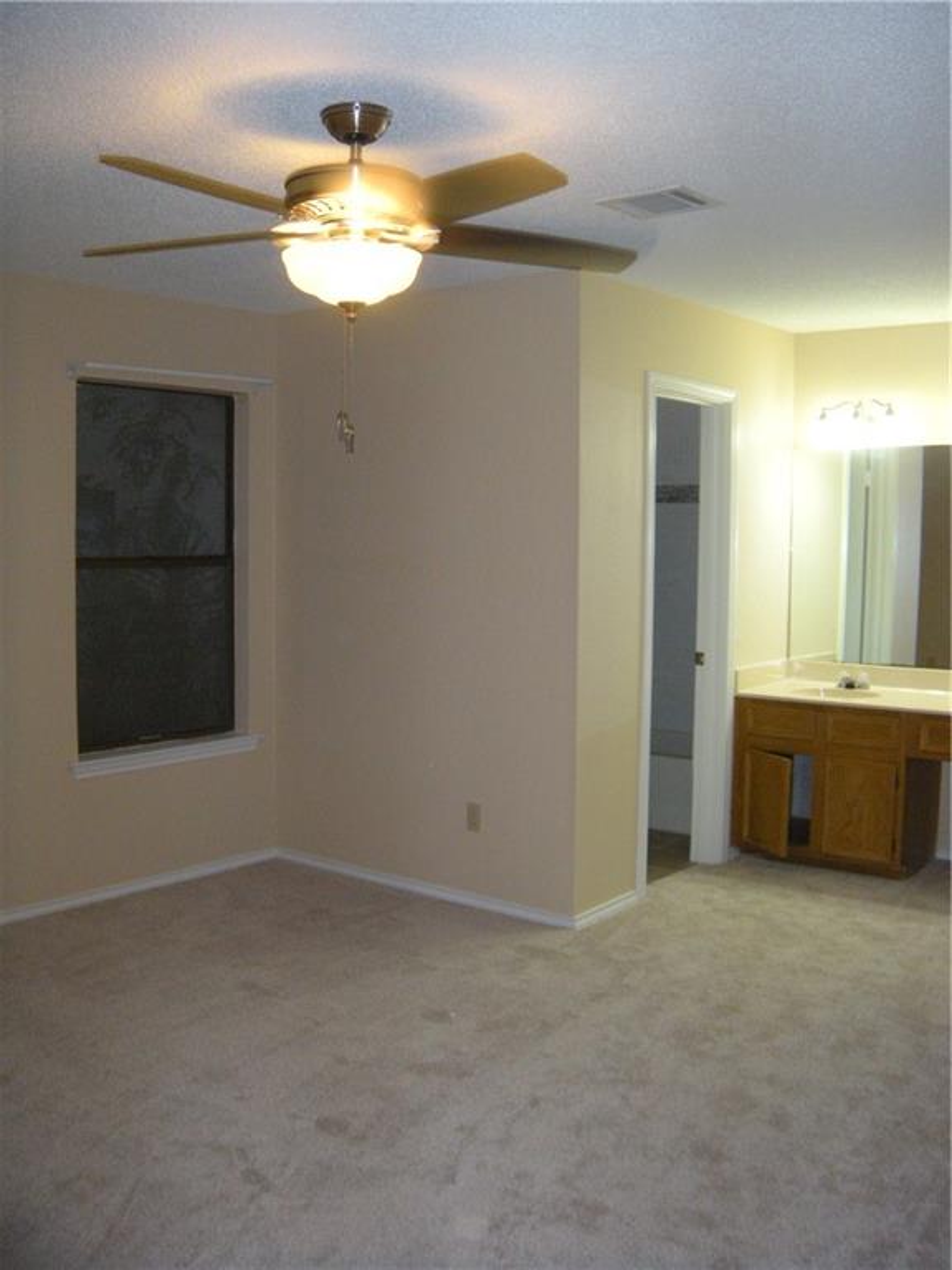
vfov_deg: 52.6
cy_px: 635
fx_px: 1283
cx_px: 476
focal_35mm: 35
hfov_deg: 40.7
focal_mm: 5.9
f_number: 3.8
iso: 254
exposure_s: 1/32.5
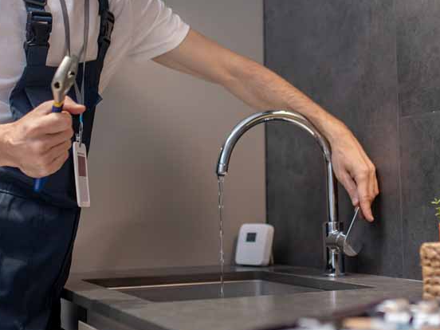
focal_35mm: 70
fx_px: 890
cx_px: 280
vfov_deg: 20.9
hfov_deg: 27.7
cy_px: 98
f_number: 2.2
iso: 400
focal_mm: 35
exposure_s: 1/160
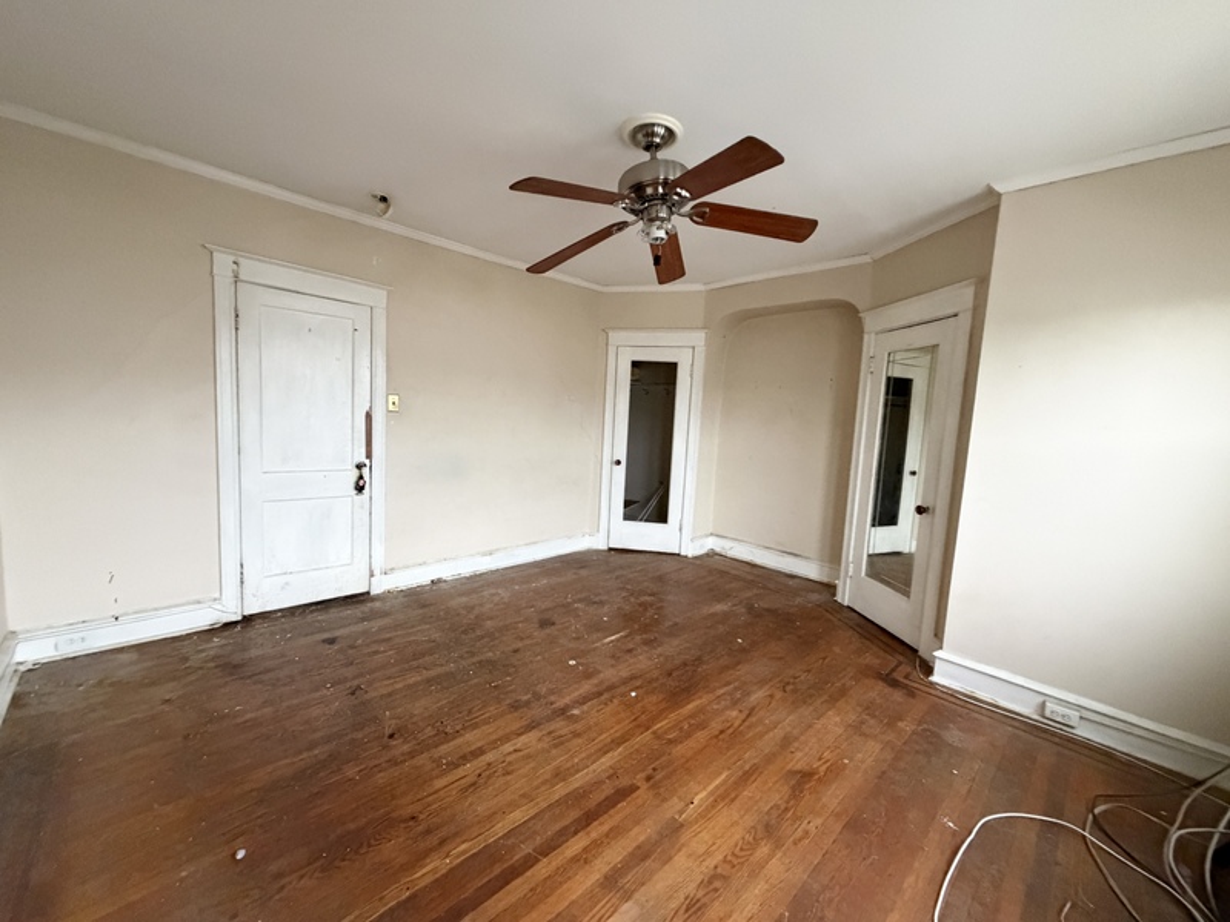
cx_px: 615
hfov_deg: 102.1
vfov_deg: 85.7
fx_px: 497
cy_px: 461
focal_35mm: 14
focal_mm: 2.22
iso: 800
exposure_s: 1/60
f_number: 2.2
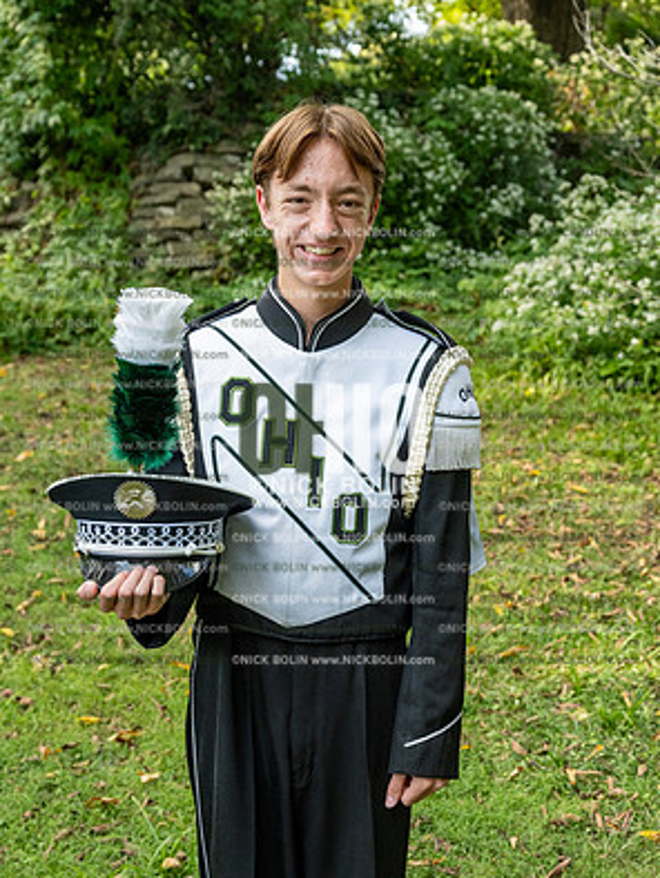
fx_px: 1422
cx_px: 332
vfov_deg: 34.3
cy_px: 446
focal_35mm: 56
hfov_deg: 26.1
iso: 1000
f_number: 5.6
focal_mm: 51
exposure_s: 1/640
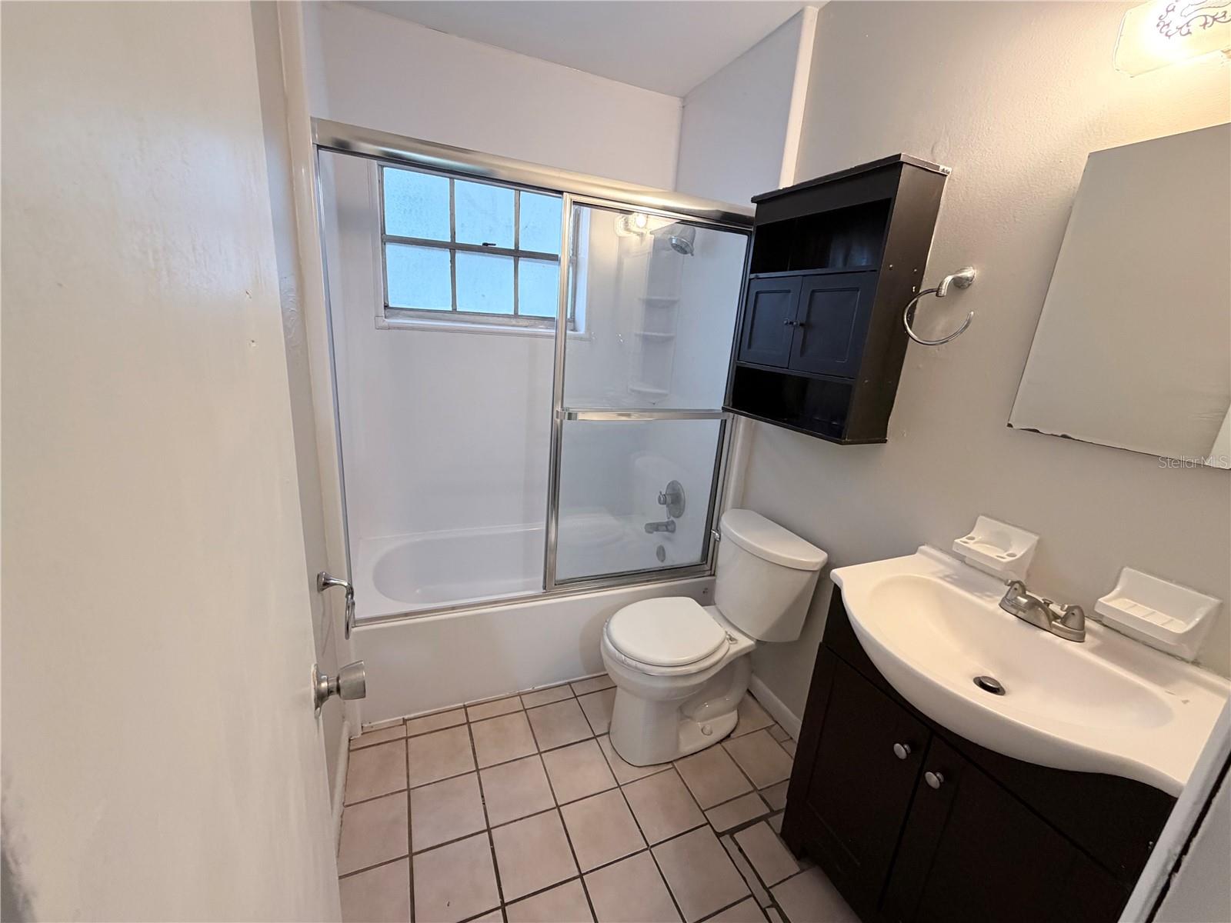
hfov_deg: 102.1
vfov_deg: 85.7
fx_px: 498
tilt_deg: -15.8
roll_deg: -3.6
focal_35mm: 14
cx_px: 616
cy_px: 462
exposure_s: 1/60
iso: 320
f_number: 2.2
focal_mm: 2.22
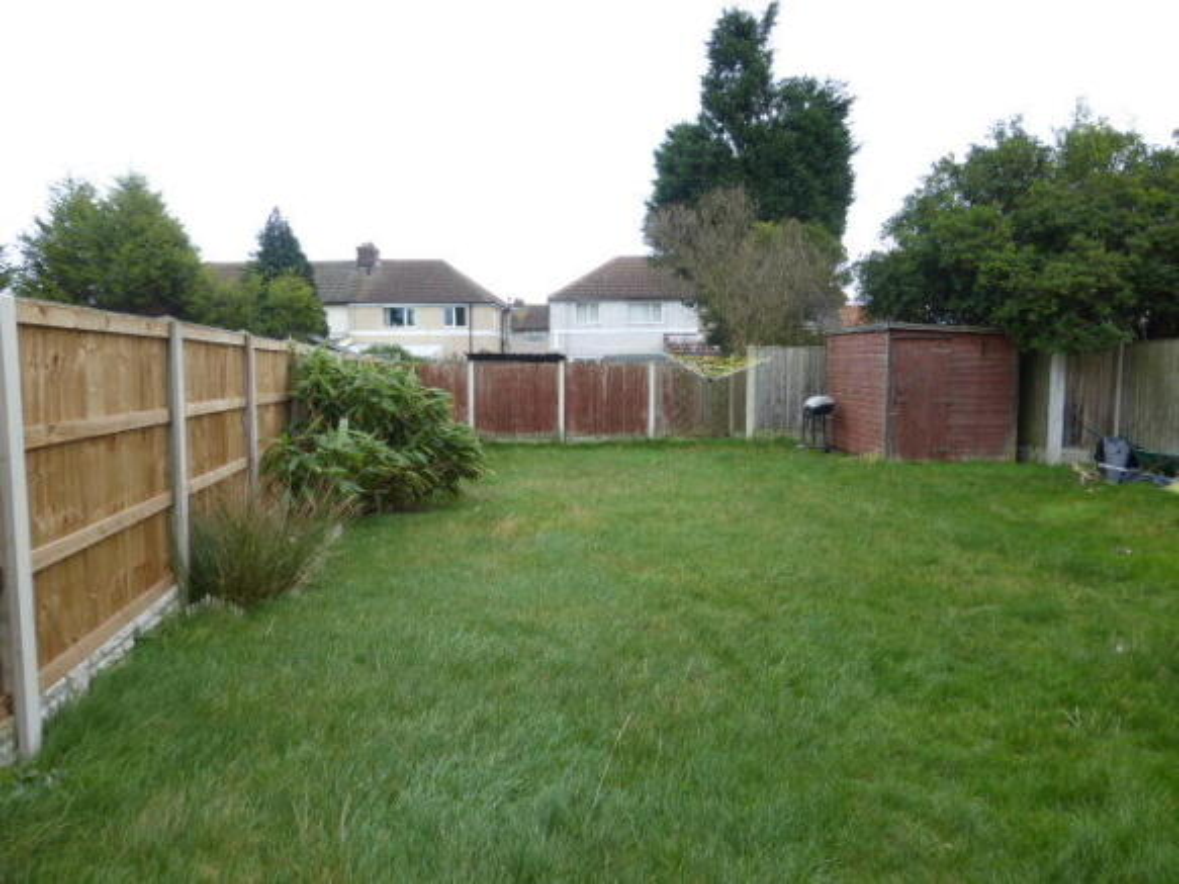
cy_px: 442
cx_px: 590
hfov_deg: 71.6
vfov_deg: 56.8
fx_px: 817
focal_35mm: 24
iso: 100
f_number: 4
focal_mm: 4.3
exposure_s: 1/100
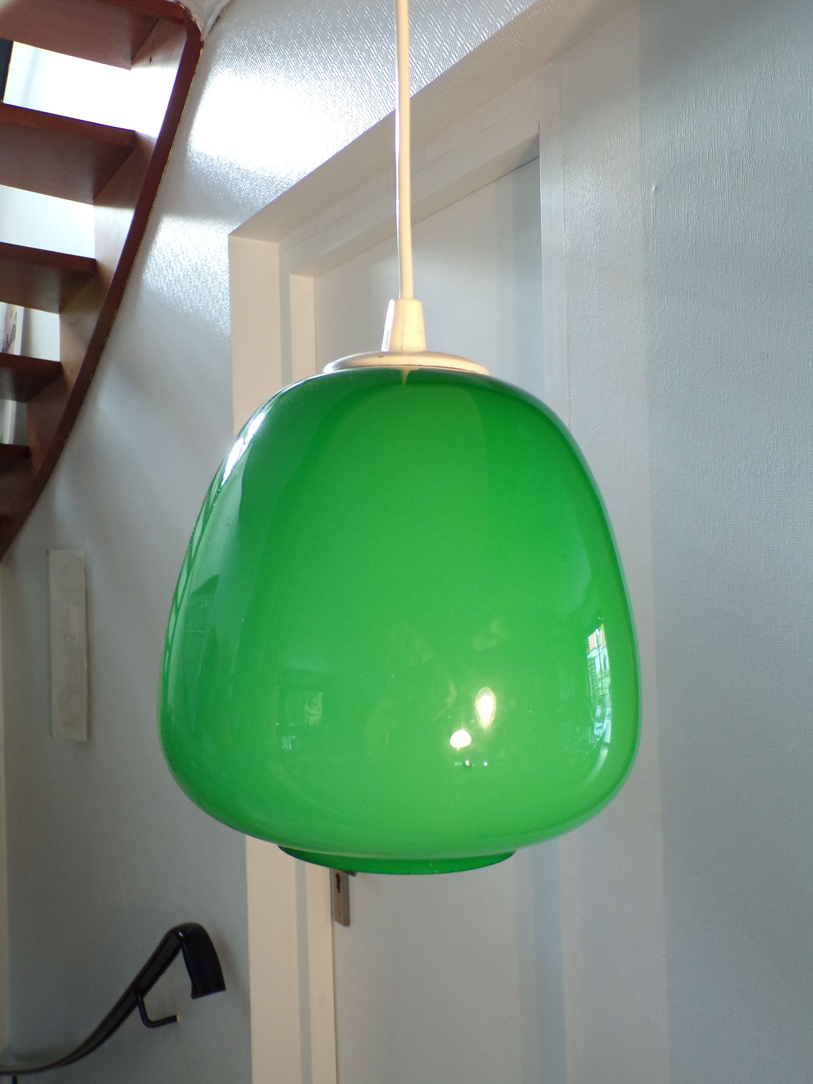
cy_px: 542
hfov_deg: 44.2
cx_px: 406
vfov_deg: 56.8
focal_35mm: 32
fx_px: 1002
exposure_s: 1/25
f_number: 3.2
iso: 200
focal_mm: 5.8
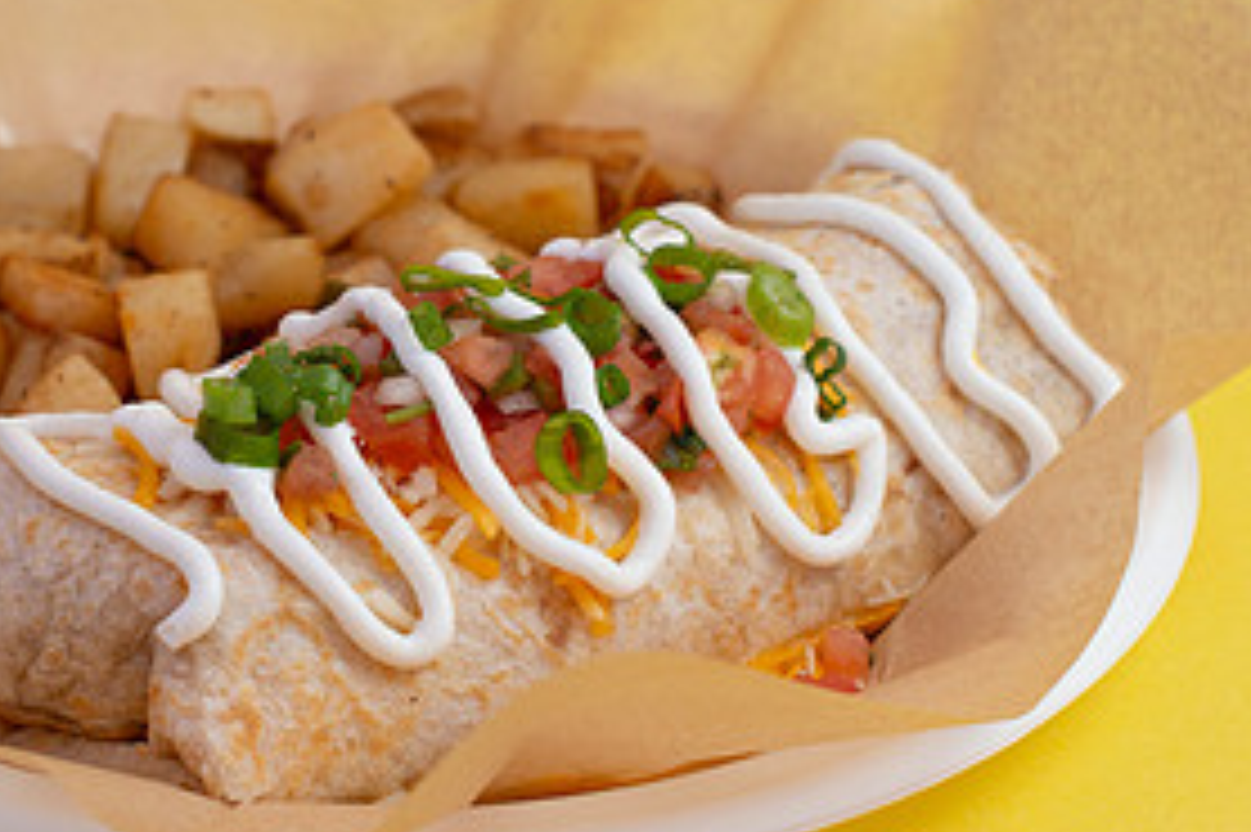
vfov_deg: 11.5
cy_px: 313
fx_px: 4133
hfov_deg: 17.1
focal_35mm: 119
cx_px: 362
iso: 200
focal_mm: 50
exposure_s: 1/200
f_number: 5.6
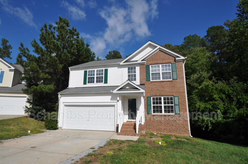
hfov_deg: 90.1
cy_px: 82
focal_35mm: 18
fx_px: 124
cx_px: 124
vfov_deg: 67.2
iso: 200
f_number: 11
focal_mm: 12
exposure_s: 1/500
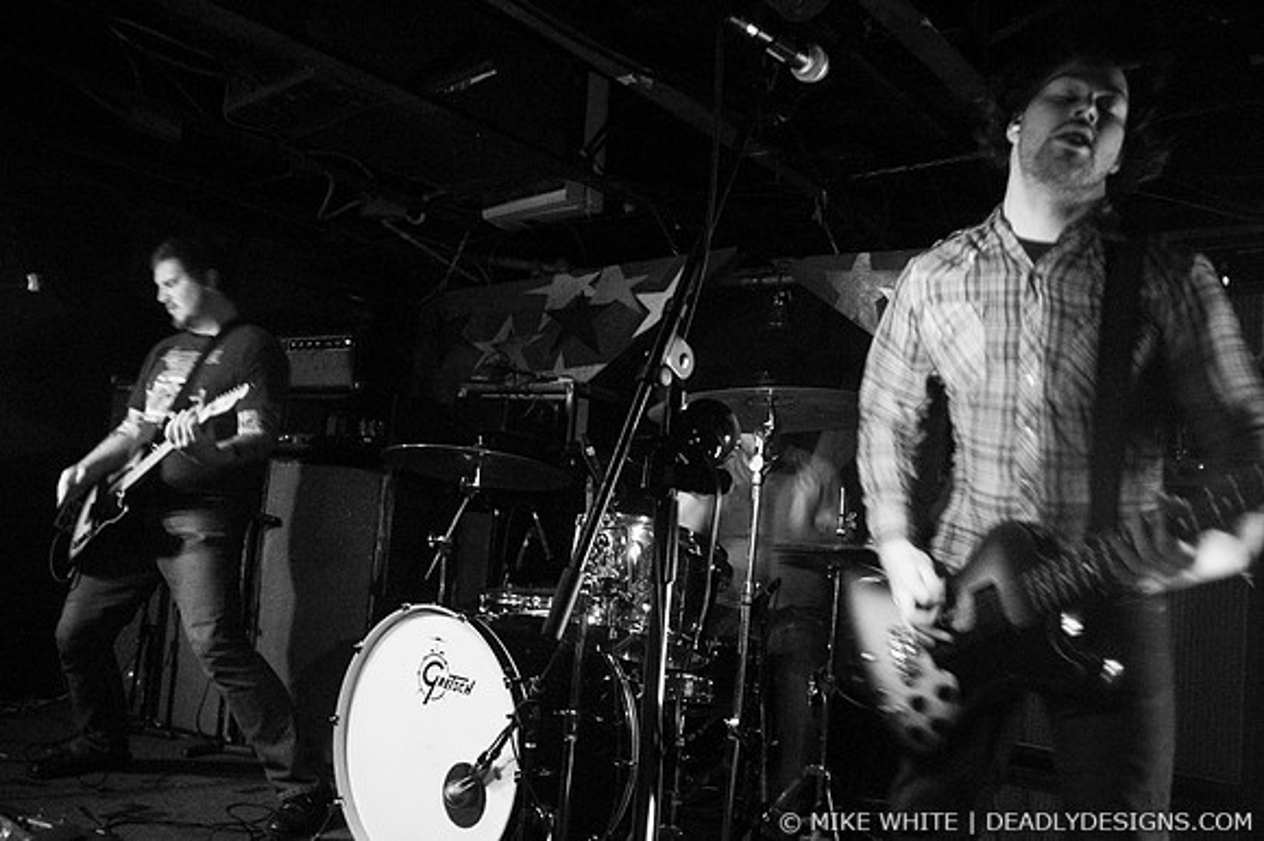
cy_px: 420
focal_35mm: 30
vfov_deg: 43.6
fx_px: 1053
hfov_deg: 62.0
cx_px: 632
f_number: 2.8
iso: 1600
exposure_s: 1/30
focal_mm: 20
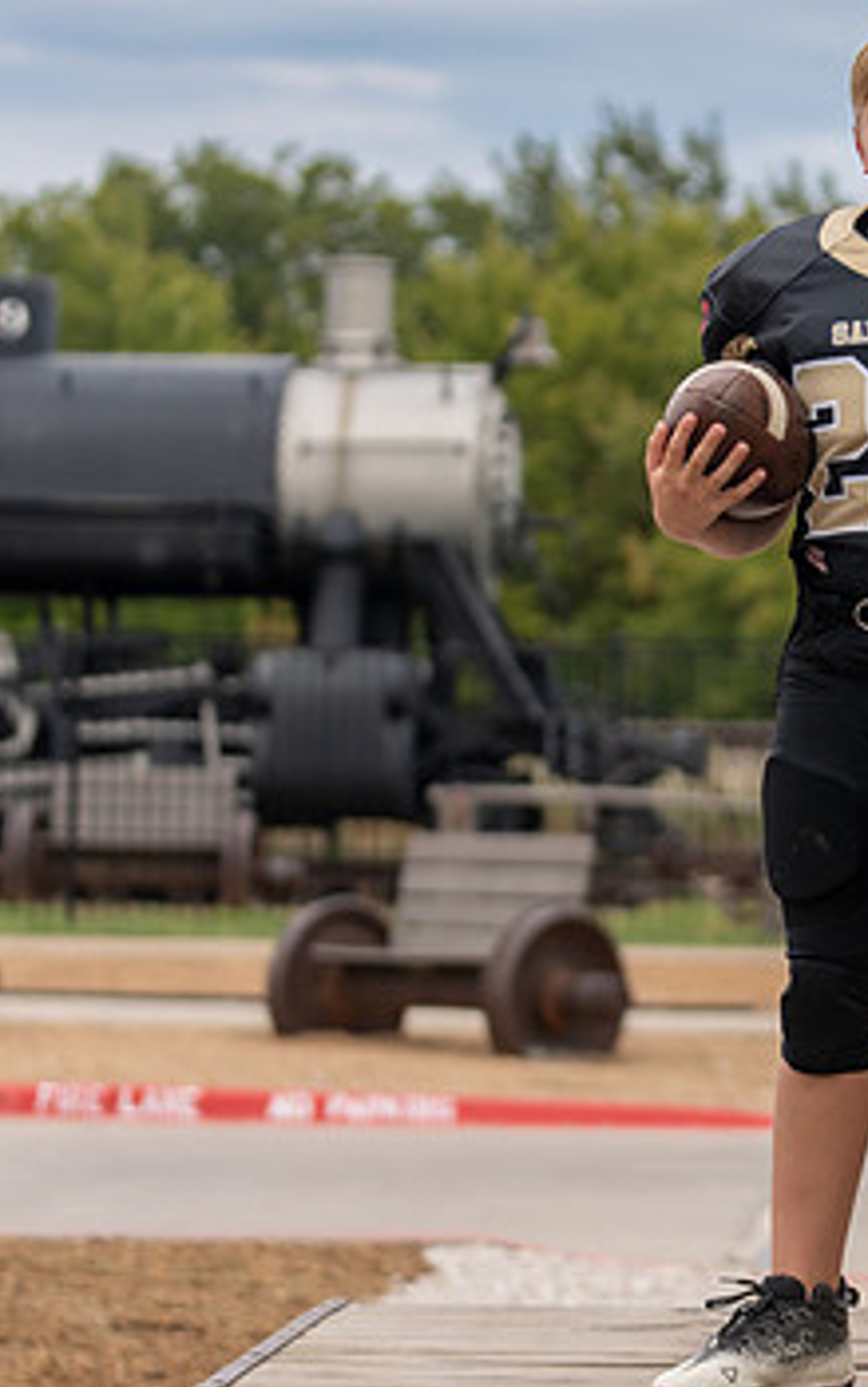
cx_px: 1002
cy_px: 577
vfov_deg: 14.1
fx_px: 5597
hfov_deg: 8.8
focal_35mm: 148
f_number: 2.8
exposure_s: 1/400
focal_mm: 70
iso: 100
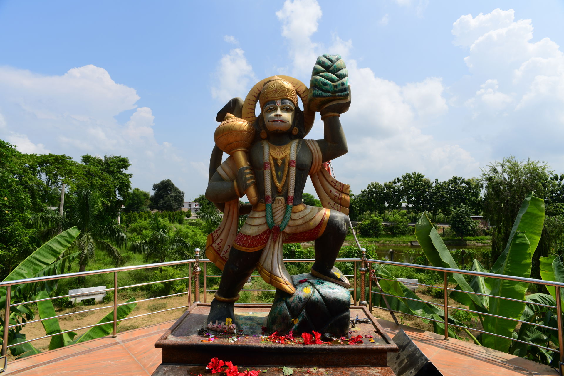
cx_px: 282
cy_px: 188
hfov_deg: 84.0
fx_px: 313
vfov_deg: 61.9
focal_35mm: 20
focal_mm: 20
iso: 80
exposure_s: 1/250
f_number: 10
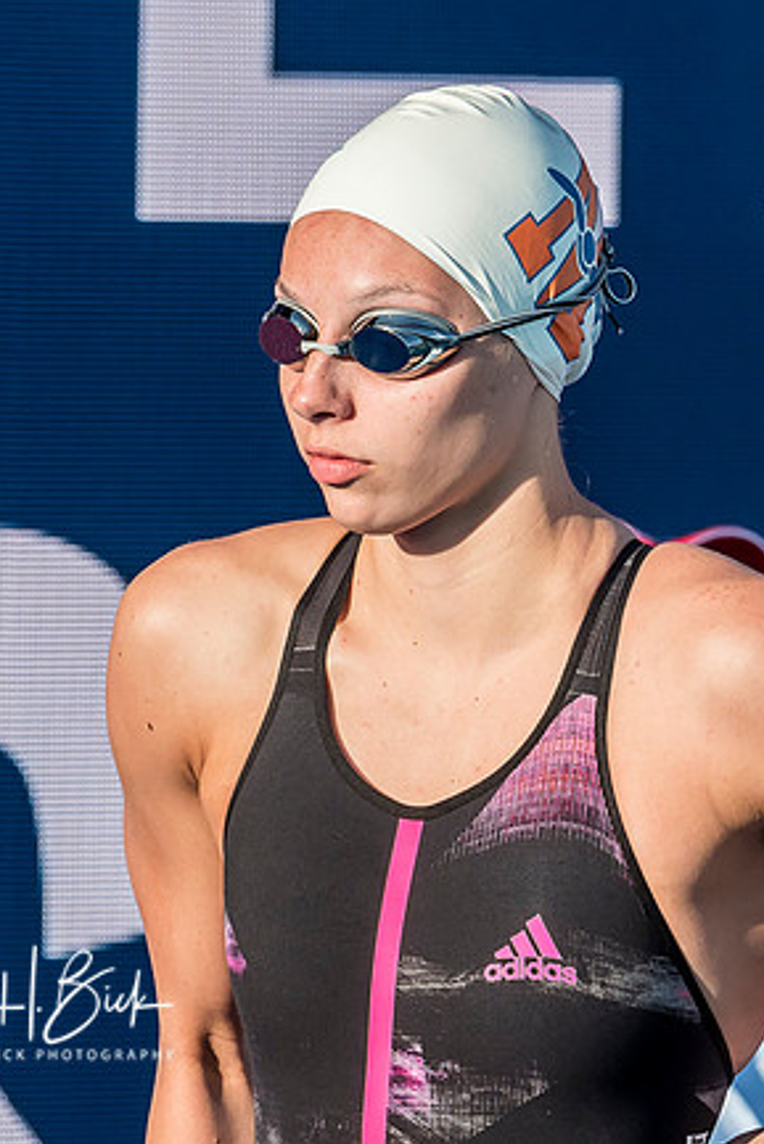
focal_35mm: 828
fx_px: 26335
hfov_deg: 1.7
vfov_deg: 2.5
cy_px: 418
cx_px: 361
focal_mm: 200
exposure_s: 1/800
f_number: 6.3
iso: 400
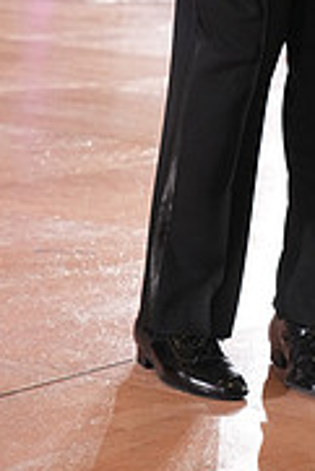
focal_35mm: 163
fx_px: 2135
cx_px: 264
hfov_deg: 8.4
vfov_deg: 12.2
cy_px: -174
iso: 2500
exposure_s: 1/400
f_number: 4
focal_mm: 51
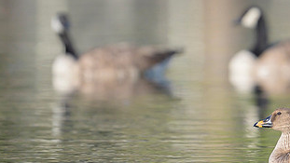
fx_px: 15634
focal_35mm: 2033
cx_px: 266
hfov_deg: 1.1
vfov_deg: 0.6
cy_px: 86
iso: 400
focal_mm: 560
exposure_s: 1/2000
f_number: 4
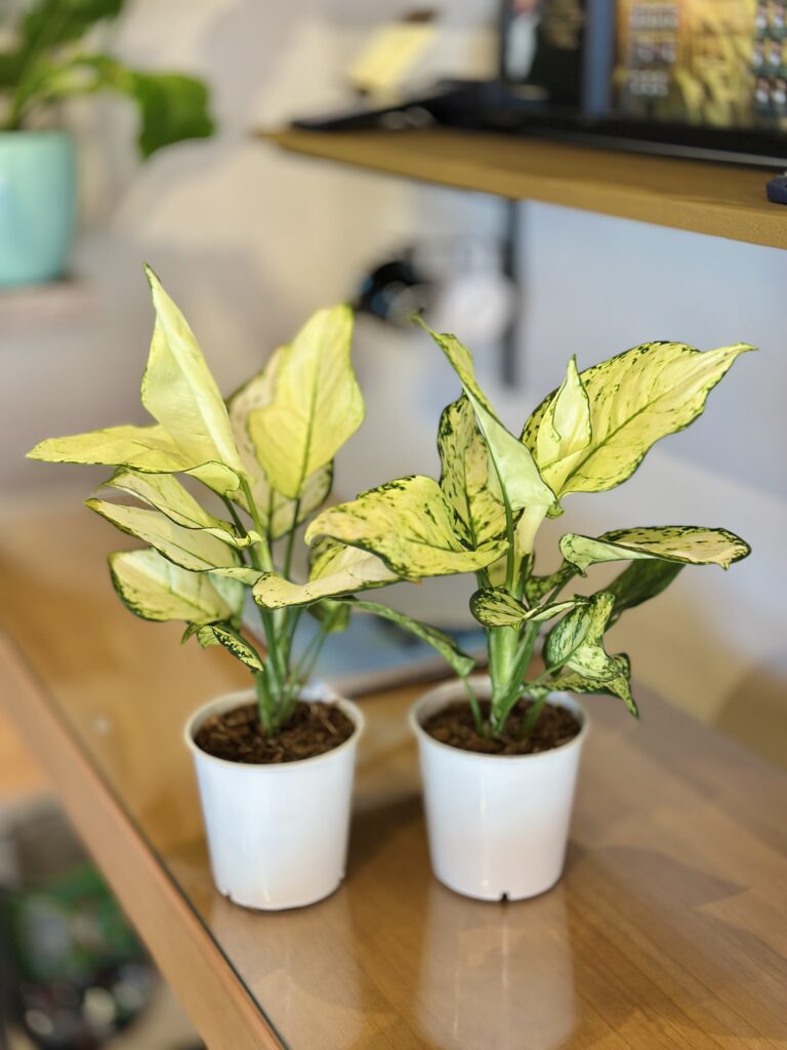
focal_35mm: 48
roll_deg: -0.9
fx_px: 1455
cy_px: 525
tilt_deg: -19.4
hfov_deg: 30.3
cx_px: 394
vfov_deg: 39.7
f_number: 1.78
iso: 125
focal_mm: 6.86
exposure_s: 1/120
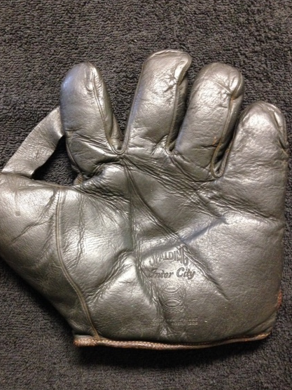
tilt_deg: -84.5
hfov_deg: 37.7
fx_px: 427
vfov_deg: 48.9
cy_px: 217
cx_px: 132
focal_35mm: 38
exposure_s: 1/15
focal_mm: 4.12
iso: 400
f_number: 2.4
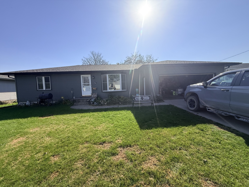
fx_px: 101
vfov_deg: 85.7
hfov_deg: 102.1
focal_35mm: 14
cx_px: 124
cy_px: 94
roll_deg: -0.5
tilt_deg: -3.9
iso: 80
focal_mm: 2.22
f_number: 2.2
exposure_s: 1/2237
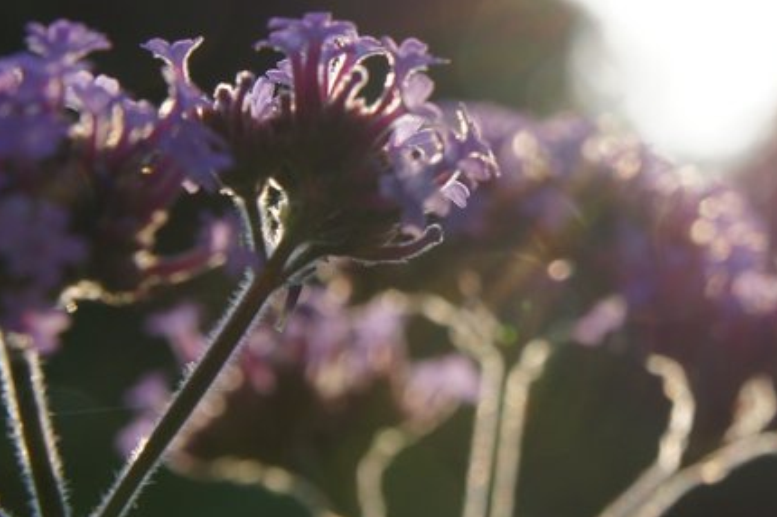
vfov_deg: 8.7
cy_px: 208
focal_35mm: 157
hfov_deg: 13.0
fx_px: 3386
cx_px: 602
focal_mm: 50
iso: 200
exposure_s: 1/400
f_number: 9
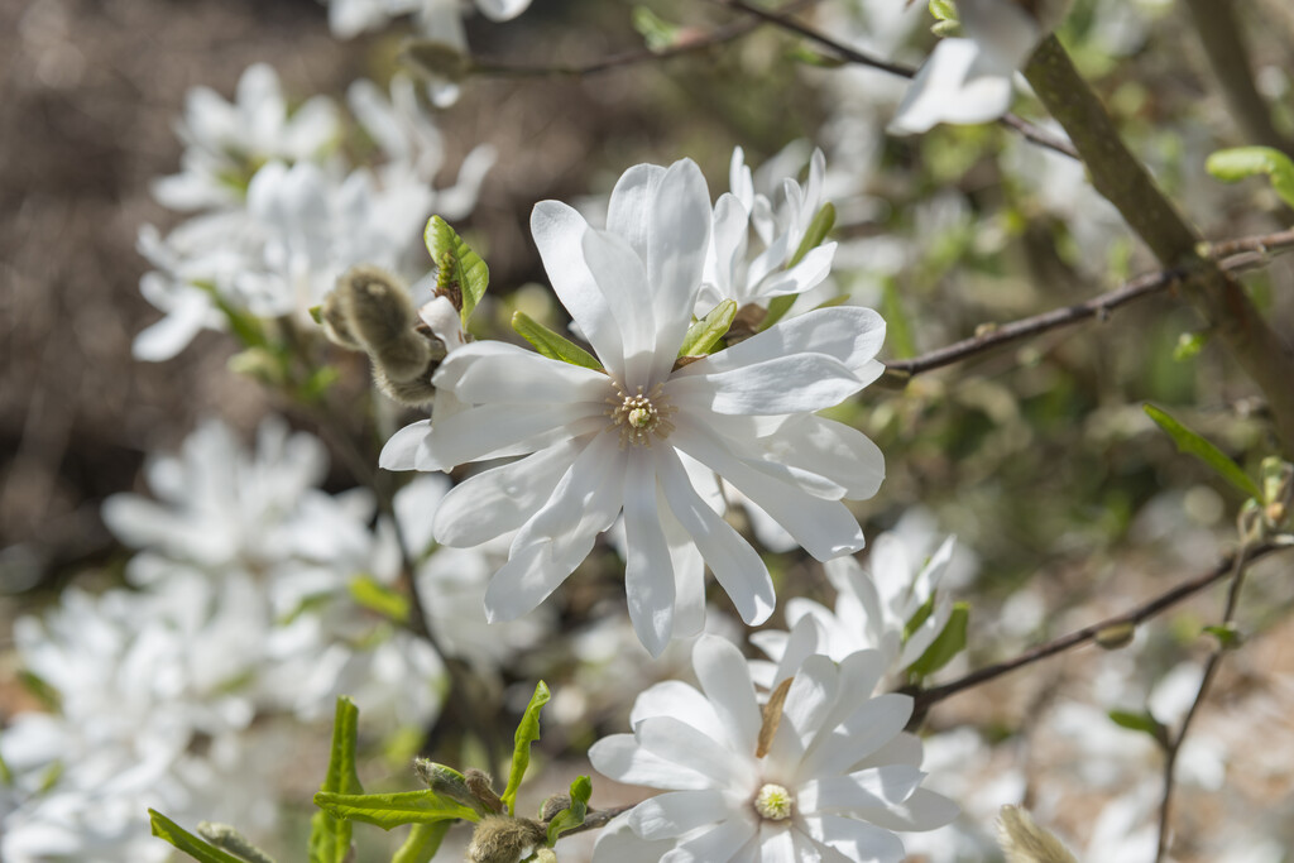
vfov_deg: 21.9
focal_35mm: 62
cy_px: 432
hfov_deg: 32.4
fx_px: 2229
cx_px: 647
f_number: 5.6
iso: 200
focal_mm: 62
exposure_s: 1/1000
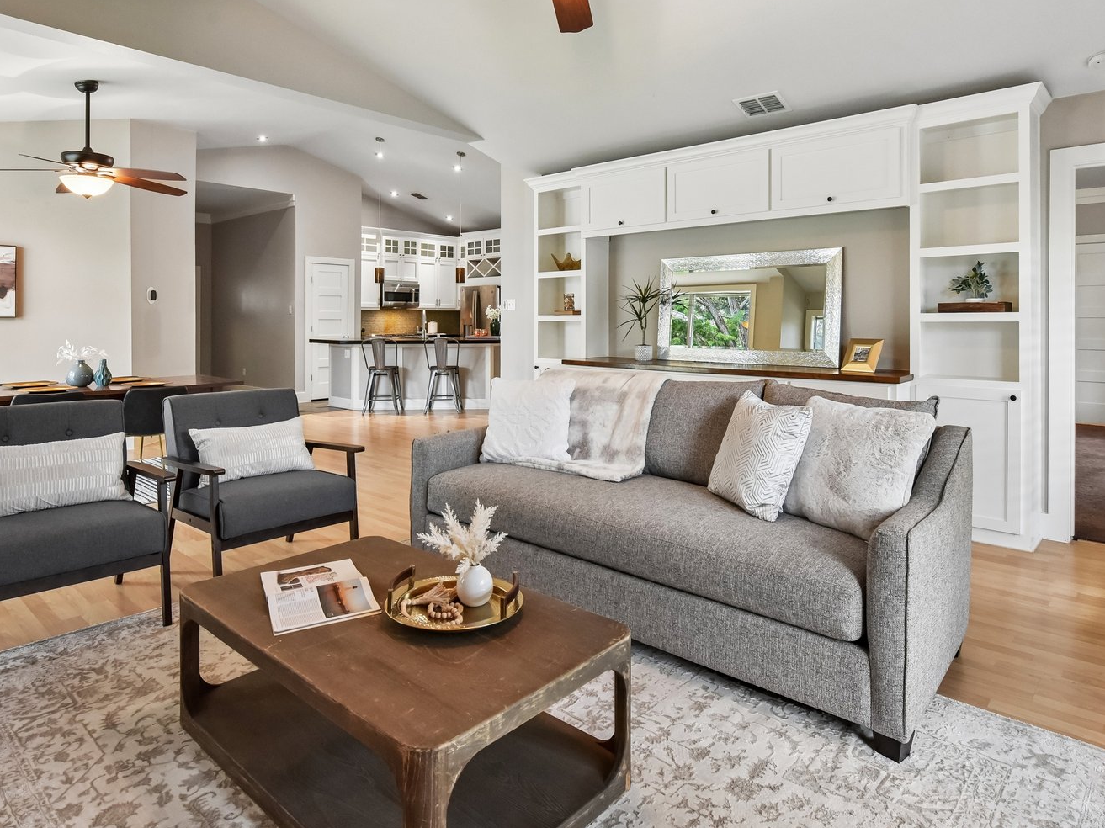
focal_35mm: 21
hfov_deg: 79.0
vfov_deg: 62.8
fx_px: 670
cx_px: 550
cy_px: 328
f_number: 8
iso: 1400
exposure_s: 1/15
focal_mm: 14
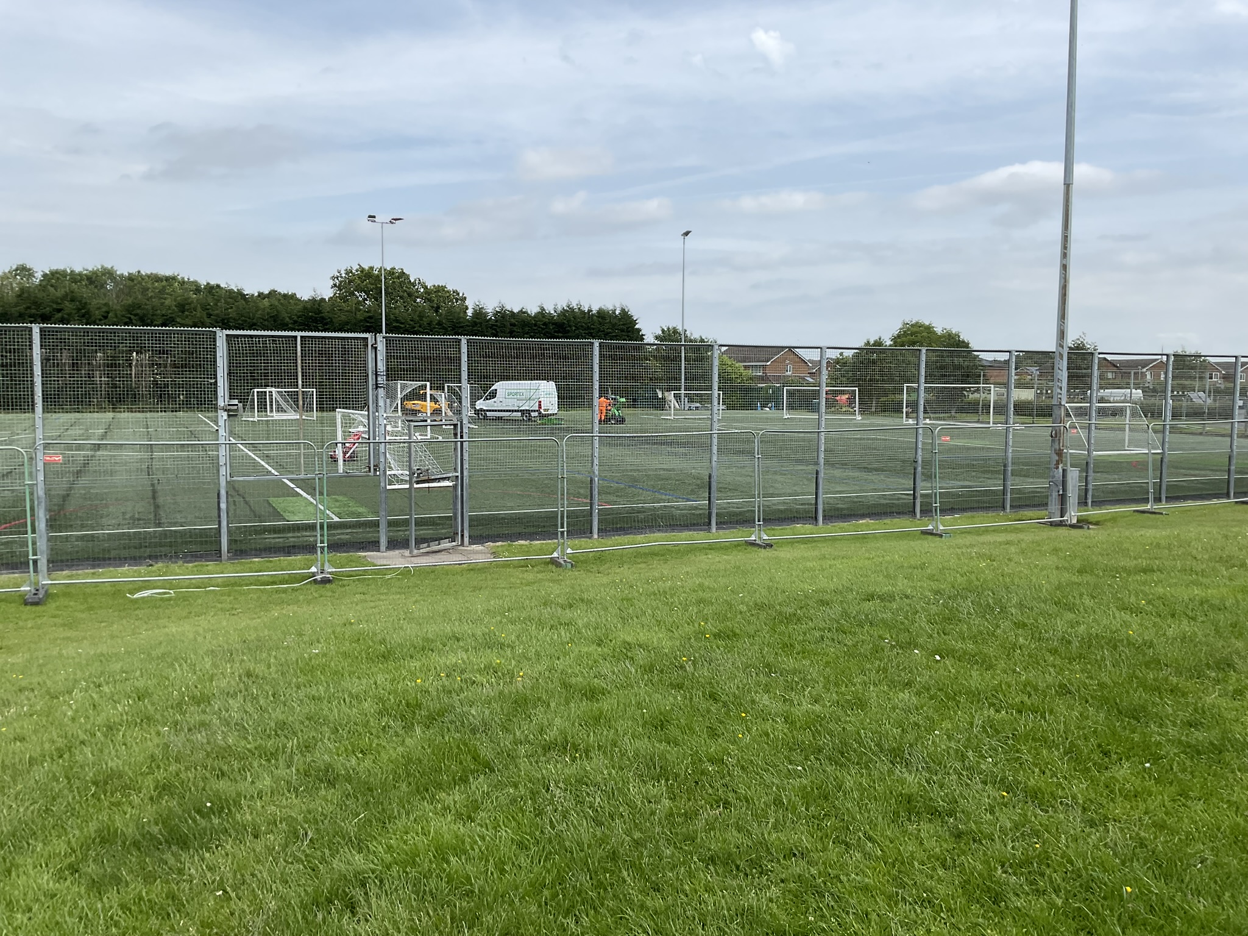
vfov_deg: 48.2
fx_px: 1046
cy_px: 468
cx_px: 624
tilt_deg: -4.3
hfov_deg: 61.7
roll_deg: +0.0
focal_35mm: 29
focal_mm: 3
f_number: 1.8
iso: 16
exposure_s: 1/1730
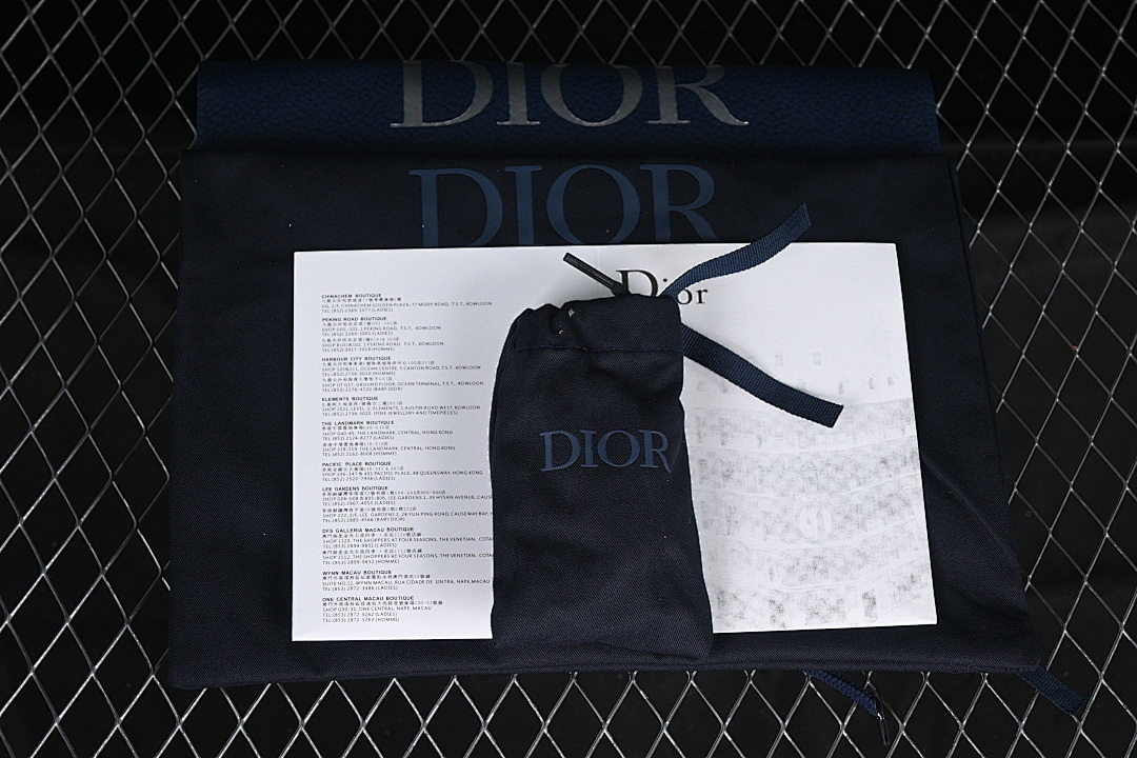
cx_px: 568
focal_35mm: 75
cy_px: 379
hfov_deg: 27.0
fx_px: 2369
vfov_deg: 18.2
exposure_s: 1/60
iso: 160
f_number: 6.3
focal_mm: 50
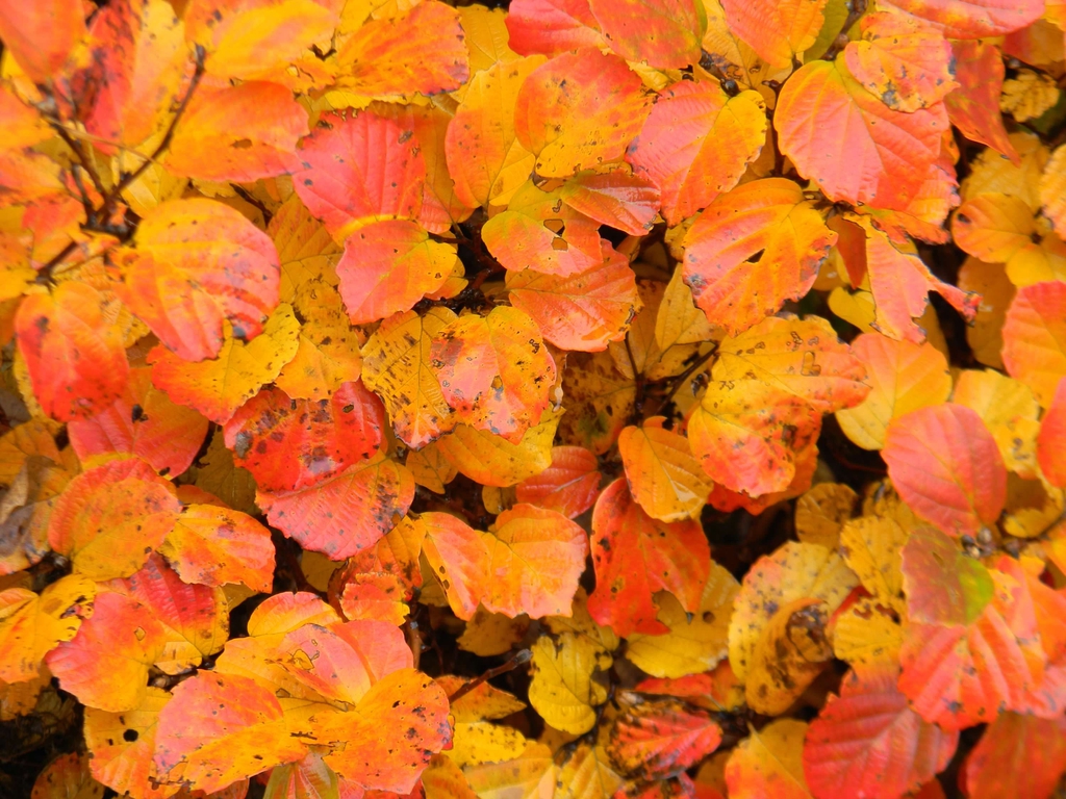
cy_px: 400
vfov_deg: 18.7
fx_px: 2433
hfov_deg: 24.7
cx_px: 533
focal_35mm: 79
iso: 80
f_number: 4.7
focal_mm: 19
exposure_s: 1/34.8
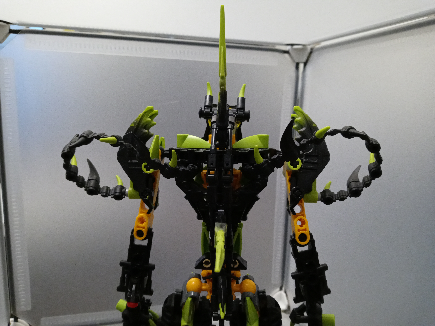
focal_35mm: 28
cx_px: 218
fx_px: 352
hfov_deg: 63.4
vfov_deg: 49.7
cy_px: 163
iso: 778
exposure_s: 1/24
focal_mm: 3.61
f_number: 1.8
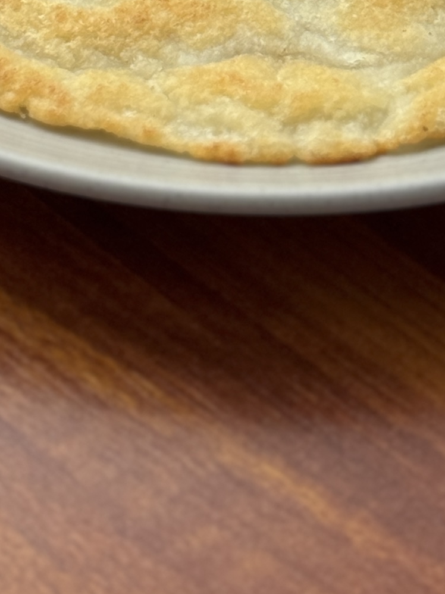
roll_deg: +0.4
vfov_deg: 9.7
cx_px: 128
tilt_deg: -36.3
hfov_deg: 7.6
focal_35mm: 194
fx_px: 3327
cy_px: -435
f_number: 1.78
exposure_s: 1/1339
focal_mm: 6.76
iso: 64
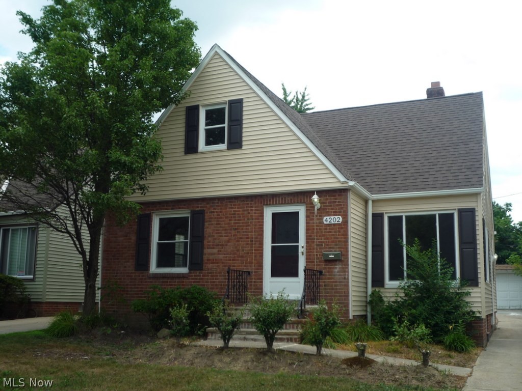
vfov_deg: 34.3
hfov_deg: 44.8
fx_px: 633
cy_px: 196
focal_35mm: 42
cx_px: 261
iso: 100
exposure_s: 1/200
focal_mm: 7.3
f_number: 4.1
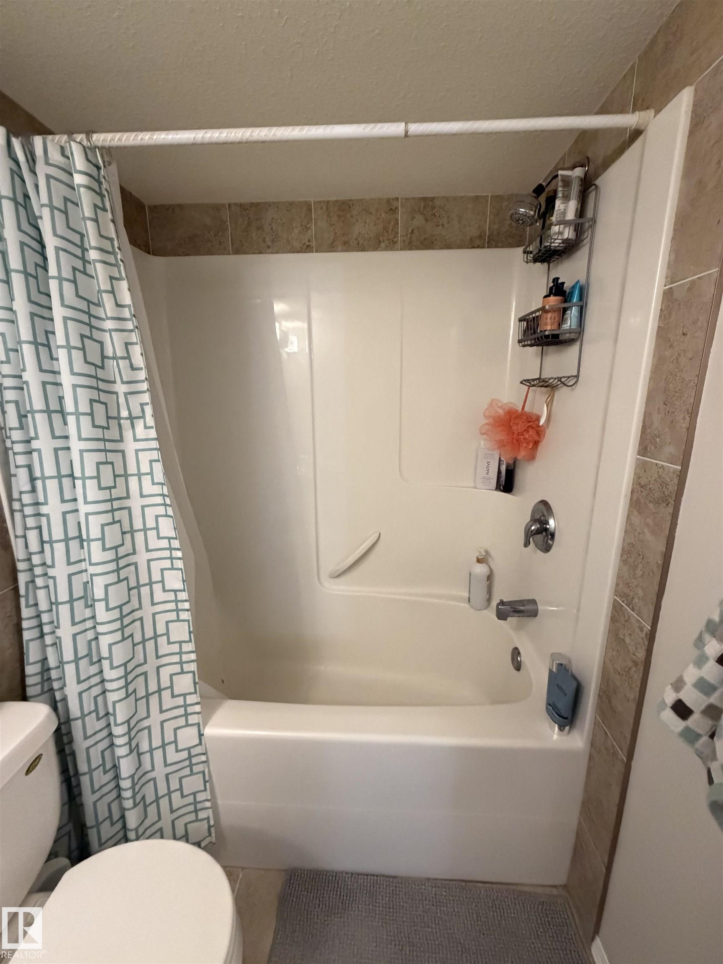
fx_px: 390
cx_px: 362
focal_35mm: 14
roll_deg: -0.6
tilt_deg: -11.7
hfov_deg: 85.7
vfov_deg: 102.1
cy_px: 482
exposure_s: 1/60
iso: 800
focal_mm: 2.22
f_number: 2.2
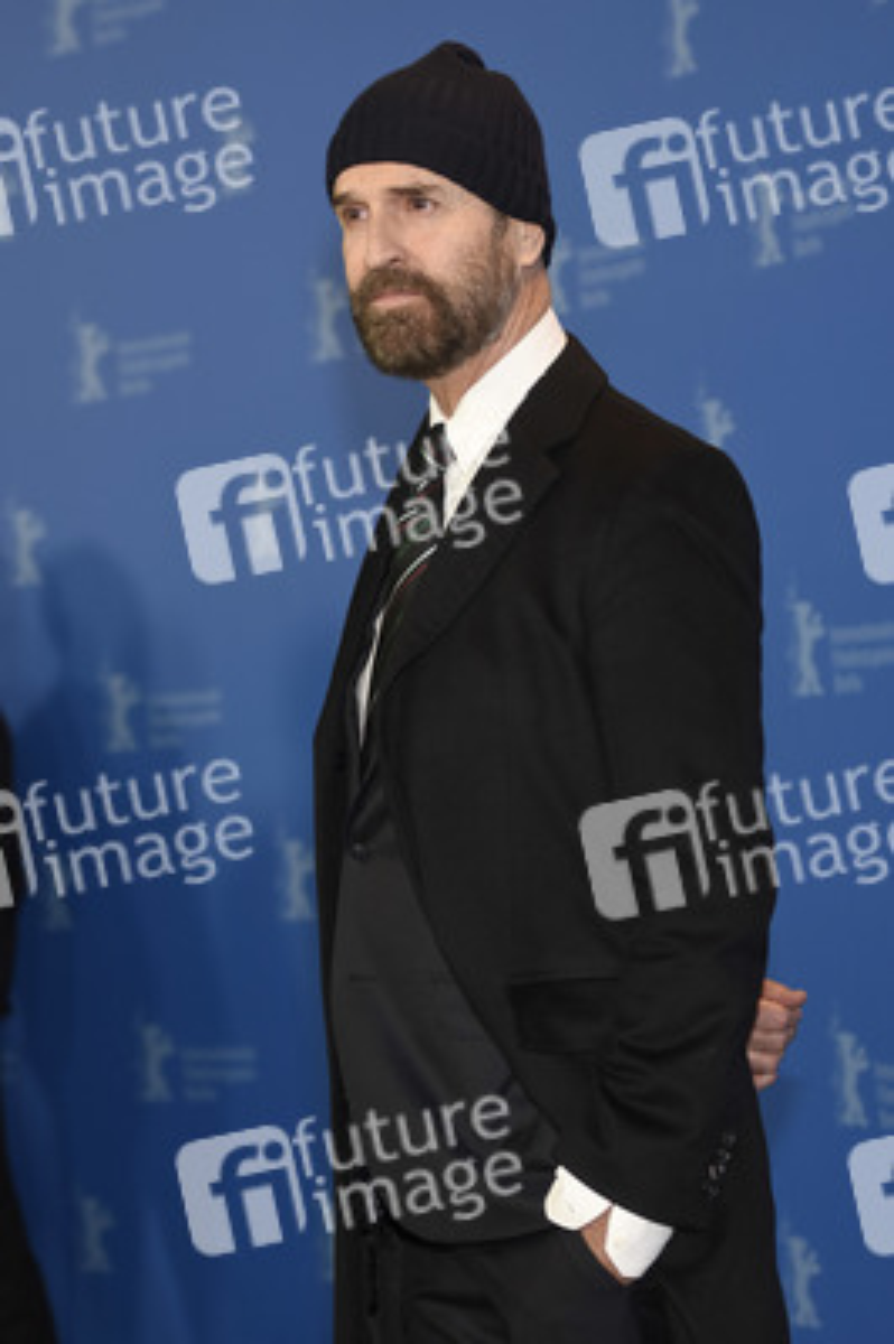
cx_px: 447
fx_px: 3918
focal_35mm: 105
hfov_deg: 13.0
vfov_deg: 19.5
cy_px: 672
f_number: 3.2
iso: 640
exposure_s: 1/400
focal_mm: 70
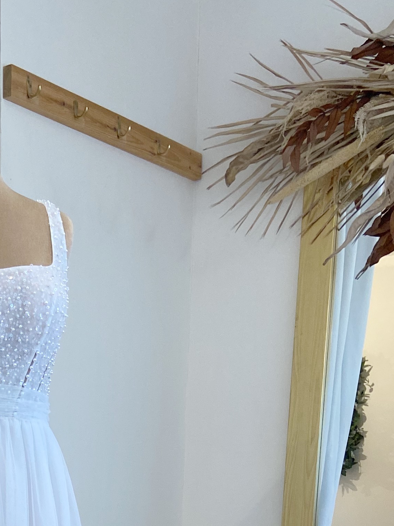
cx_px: -51
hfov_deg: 20.2
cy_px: 678
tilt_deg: -7.4
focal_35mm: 69
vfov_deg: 24.6
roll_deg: +1.0
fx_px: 1047
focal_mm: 4.25
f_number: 1.8
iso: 100
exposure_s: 1/100
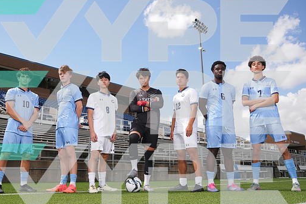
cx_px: 139
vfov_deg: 40.0
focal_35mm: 33
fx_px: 280
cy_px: 103
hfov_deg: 57.1
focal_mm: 29
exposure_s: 1/200
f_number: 8
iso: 80
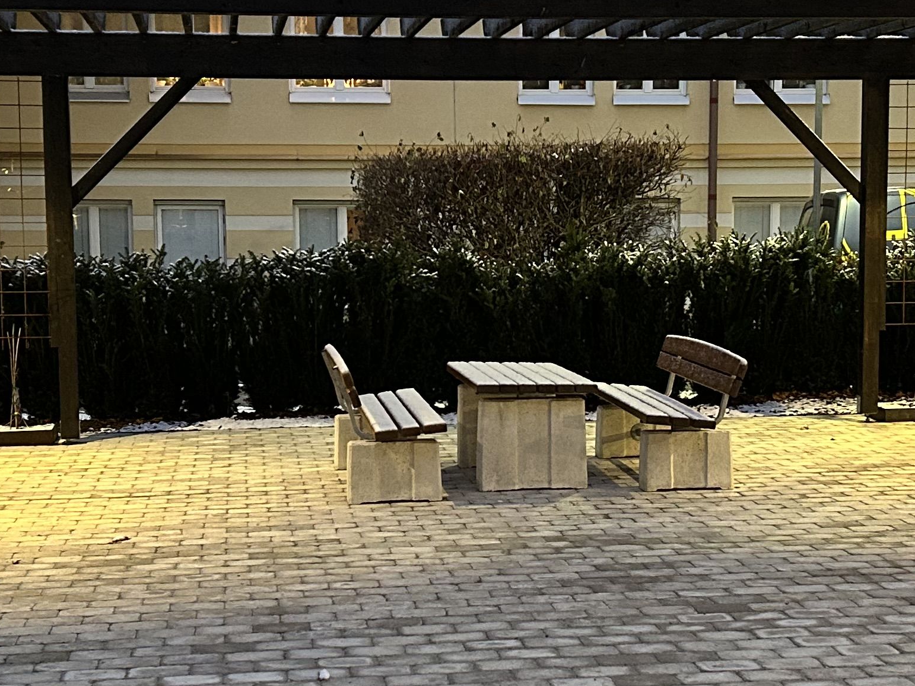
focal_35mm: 68
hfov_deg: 28.6
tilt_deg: -5.7
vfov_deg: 21.6
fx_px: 1797
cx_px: 479
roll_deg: +0.1
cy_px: 382
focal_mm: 5.7
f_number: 1.5
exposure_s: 1/31
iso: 640
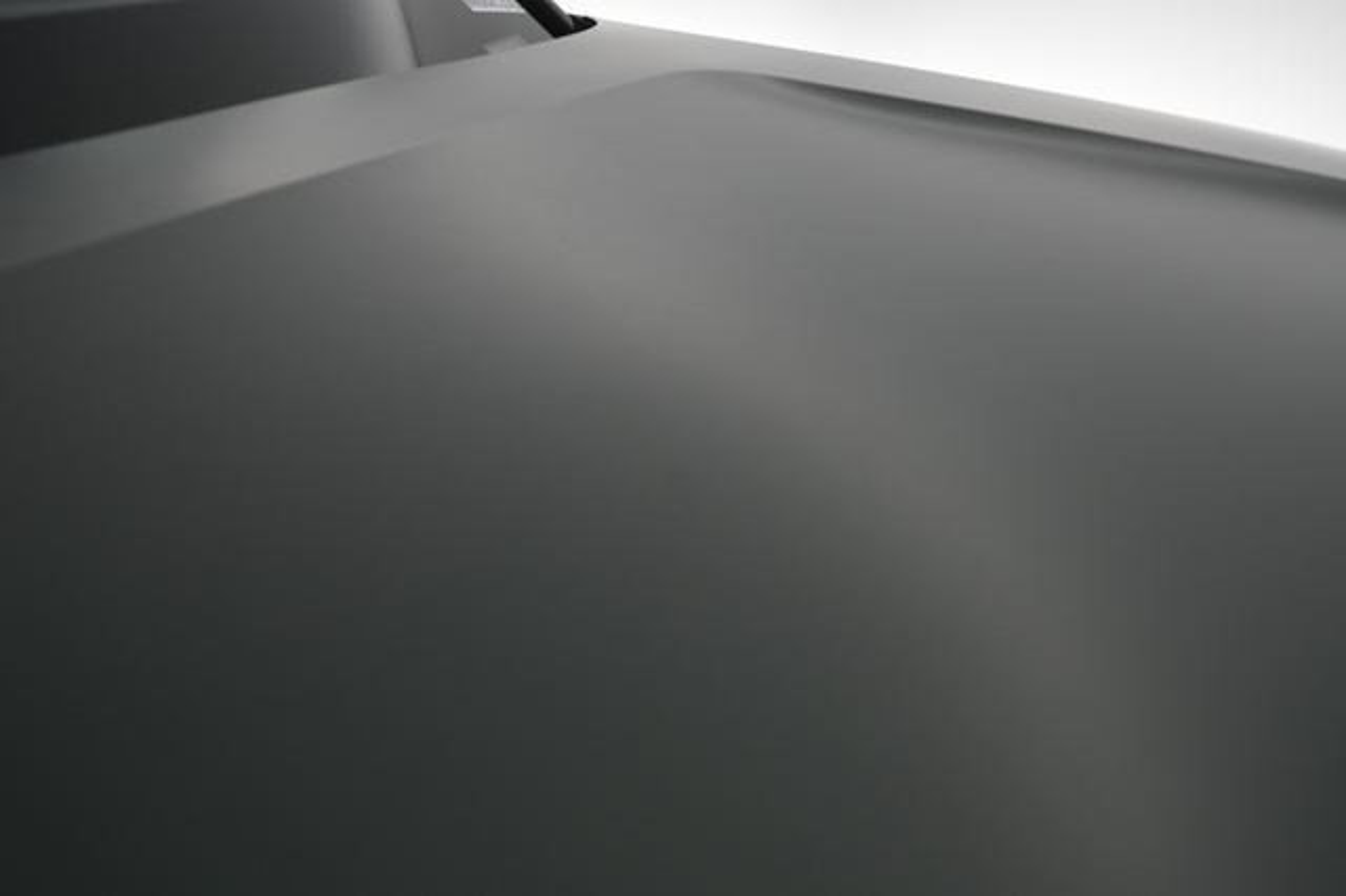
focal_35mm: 26
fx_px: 972
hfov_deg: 69.4
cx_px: 673
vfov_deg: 49.5
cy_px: 448
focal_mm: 26
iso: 1600
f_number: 4.5
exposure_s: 1/100
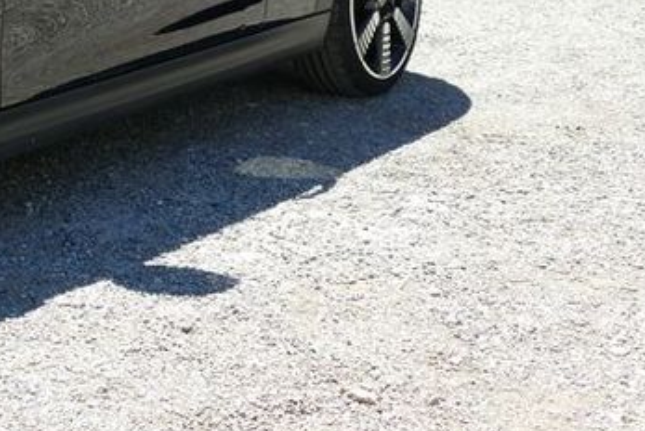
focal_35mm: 95
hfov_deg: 19.4
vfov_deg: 13.9
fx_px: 1703
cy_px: -112
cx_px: -251
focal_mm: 11.86
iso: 125
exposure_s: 1/800
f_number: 3
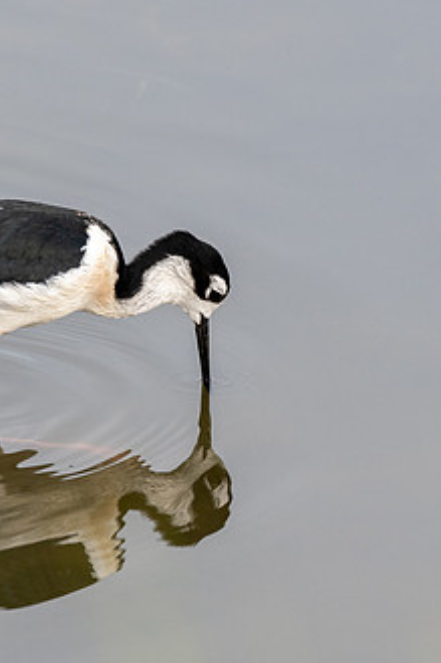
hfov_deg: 1.6
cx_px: 221
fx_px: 15689
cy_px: 317
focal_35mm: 853
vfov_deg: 2.4
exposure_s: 1/1250
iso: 1250
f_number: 8
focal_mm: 420
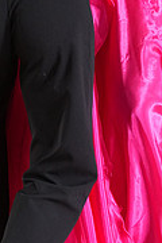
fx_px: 3834
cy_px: -51
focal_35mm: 568
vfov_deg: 3.6
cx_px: 132
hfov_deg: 2.4
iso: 2500
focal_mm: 176
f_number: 5
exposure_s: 1/200
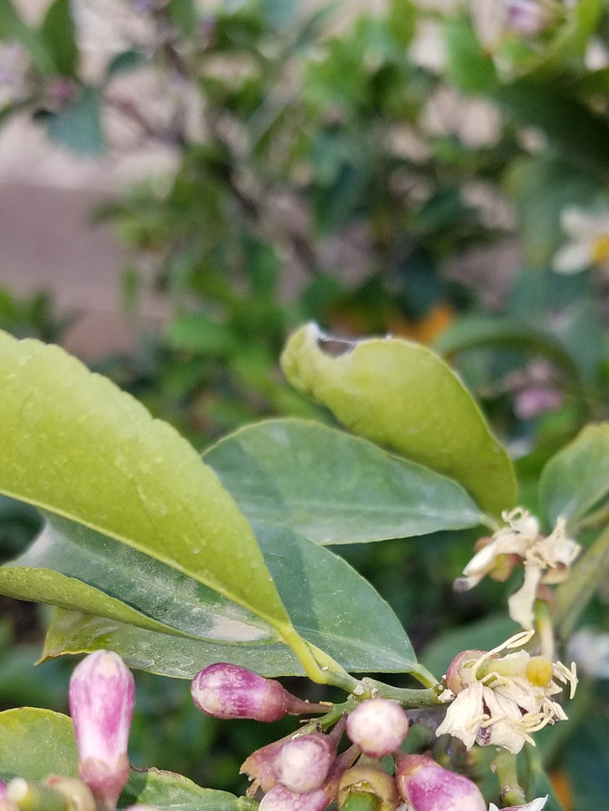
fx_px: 1008
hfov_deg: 33.6
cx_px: 315
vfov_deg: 41.8
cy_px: 659
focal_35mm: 43
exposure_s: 1/600
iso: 40
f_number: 1.7
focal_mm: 4.2
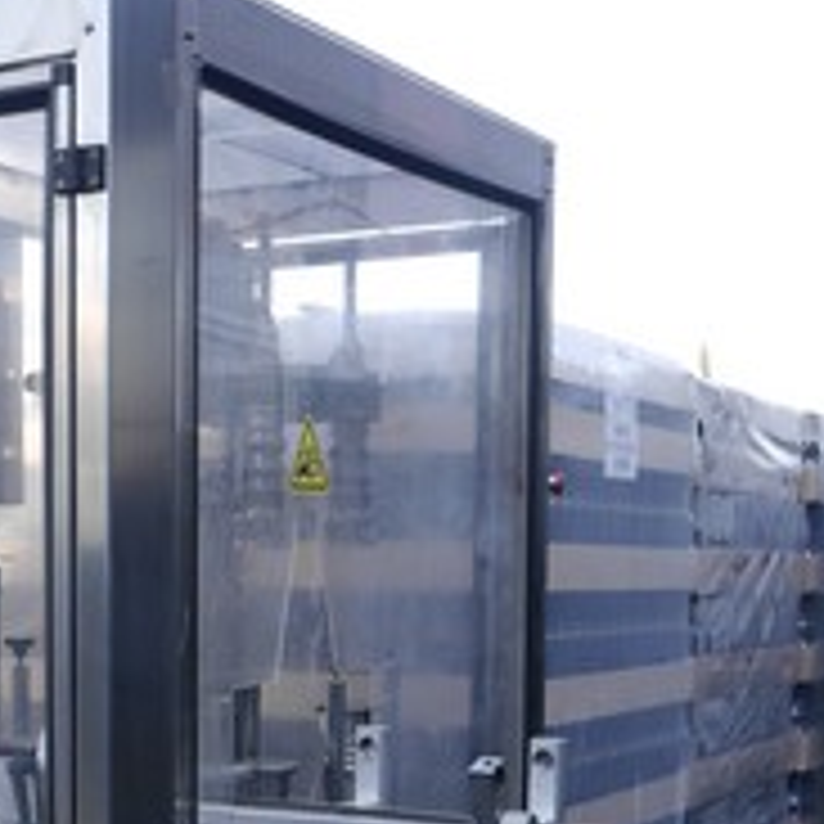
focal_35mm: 65
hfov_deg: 26.1
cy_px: 684
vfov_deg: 25.9
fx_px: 1751
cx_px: 203
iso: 160
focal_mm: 14
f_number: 4.5
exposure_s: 1/200
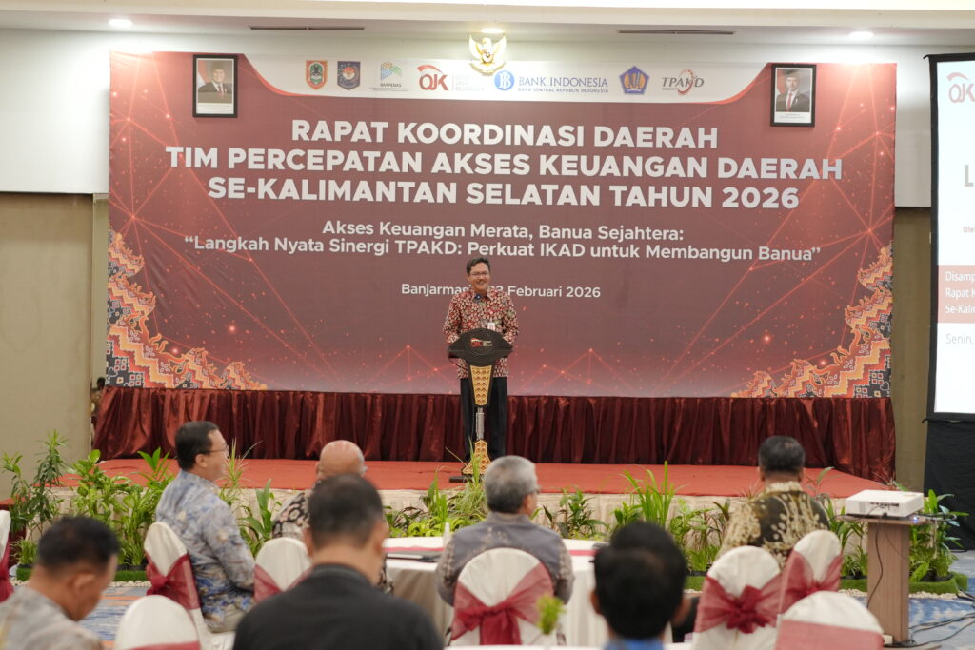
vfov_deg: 18.2
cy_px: 325
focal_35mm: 75
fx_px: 2031
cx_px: 488
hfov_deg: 27.0
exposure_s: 1/160
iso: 1600
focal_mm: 50
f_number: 2
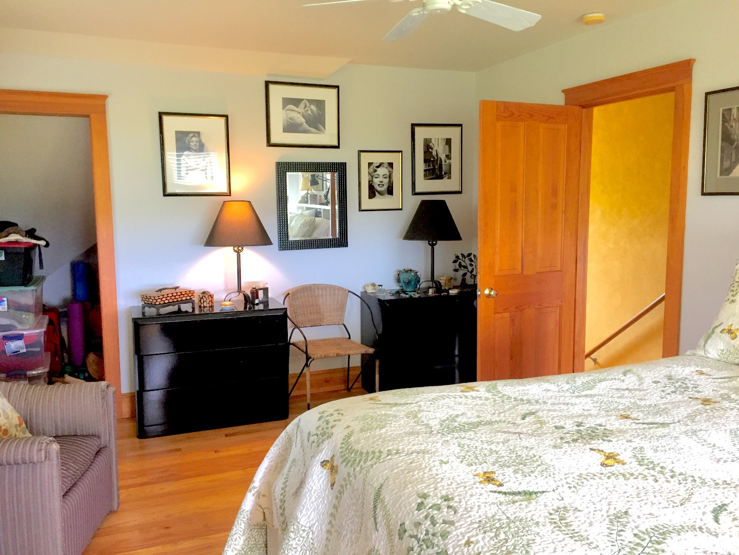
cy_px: 278
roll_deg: -1.0
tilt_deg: -9.3
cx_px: 370
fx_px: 619
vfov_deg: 48.2
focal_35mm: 29
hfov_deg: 61.7
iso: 50
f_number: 2.2
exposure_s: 1/30
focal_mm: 4.15
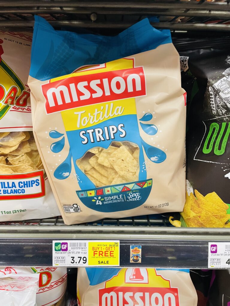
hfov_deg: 53.1
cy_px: 153
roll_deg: +0.1
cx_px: 115
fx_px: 230
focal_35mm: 26
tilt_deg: -22.9
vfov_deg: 67.3
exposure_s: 1/60
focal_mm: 4.2
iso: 160
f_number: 1.6
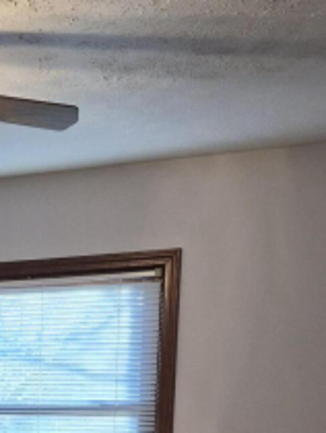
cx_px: -97
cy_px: 556
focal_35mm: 73
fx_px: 915
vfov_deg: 23.6
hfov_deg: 18.8
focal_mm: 5.4
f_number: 1.8
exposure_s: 1/120
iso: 500
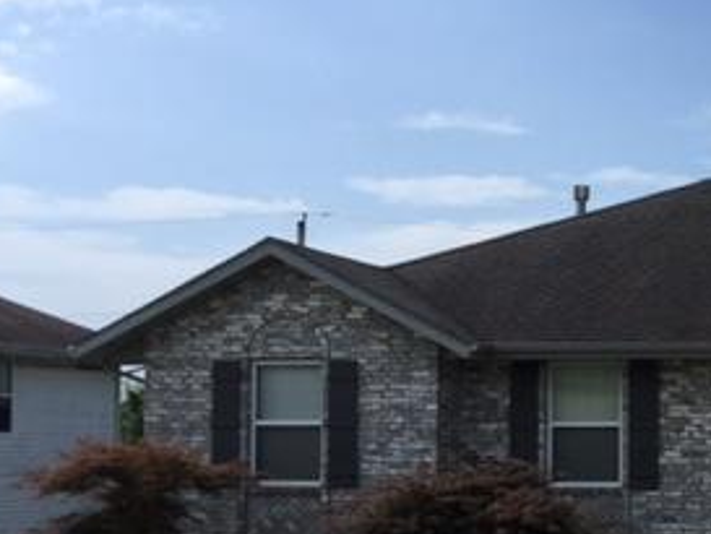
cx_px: 810
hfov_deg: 26.0
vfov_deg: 21.3
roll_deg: -0.5
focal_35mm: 68
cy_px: 432
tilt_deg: +1.6
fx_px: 1397
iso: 32
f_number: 2.2
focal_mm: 4.15
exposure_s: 1/3049
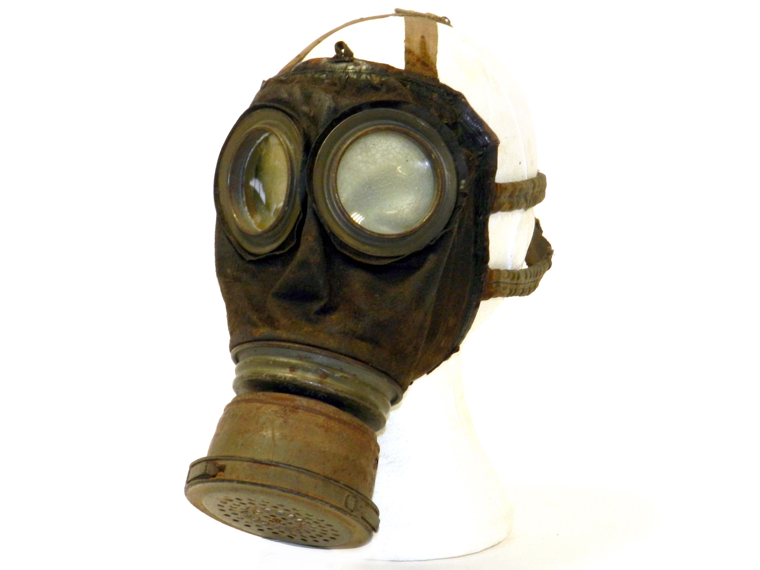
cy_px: 285
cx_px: 380
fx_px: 2525
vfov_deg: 12.9
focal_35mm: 115
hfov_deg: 17.1
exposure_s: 1/30
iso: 200
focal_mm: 20.5
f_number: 4.8
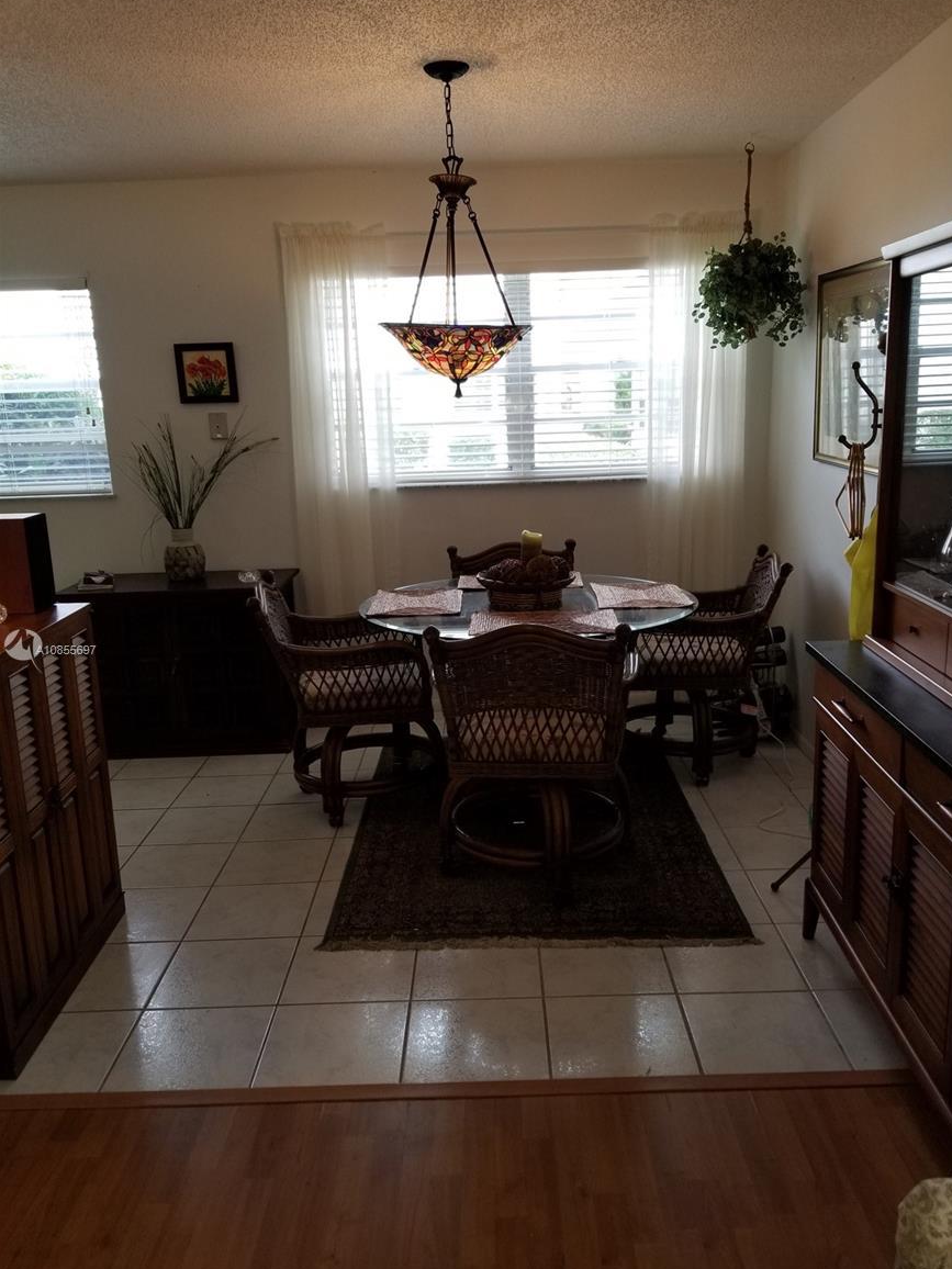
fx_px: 990
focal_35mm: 27
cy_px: 651
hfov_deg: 51.3
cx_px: 493
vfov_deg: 65.3
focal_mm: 4.3
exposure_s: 1/60
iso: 64
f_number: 1.7
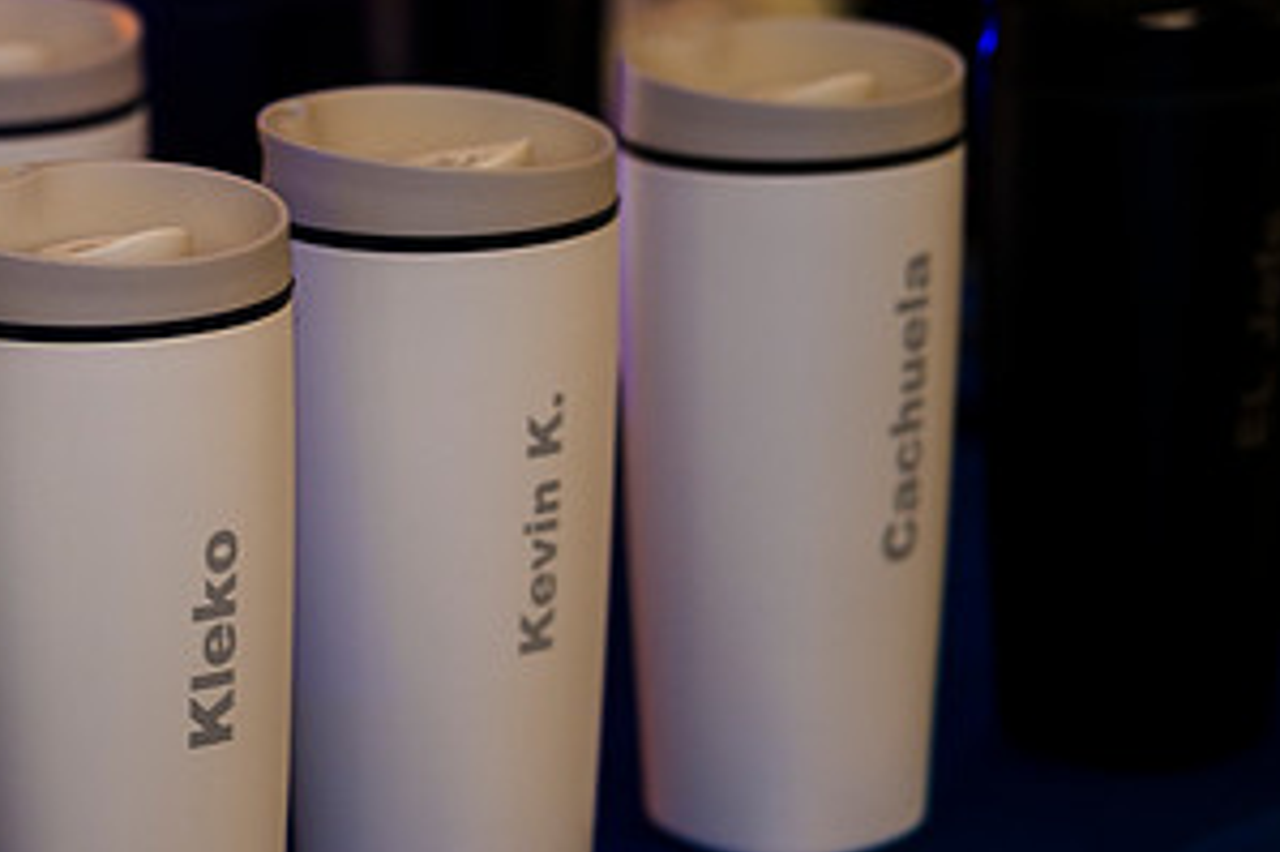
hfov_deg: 15.0
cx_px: 223
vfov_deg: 10.1
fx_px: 4833
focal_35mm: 136
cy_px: 619
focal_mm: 70
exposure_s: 1/15
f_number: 2.5
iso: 72
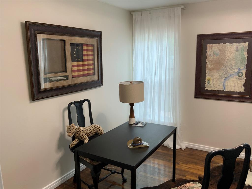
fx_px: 211
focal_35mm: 29
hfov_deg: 61.7
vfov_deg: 48.2
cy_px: 94
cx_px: 126
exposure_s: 1/60
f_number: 1.8
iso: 50
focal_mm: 3
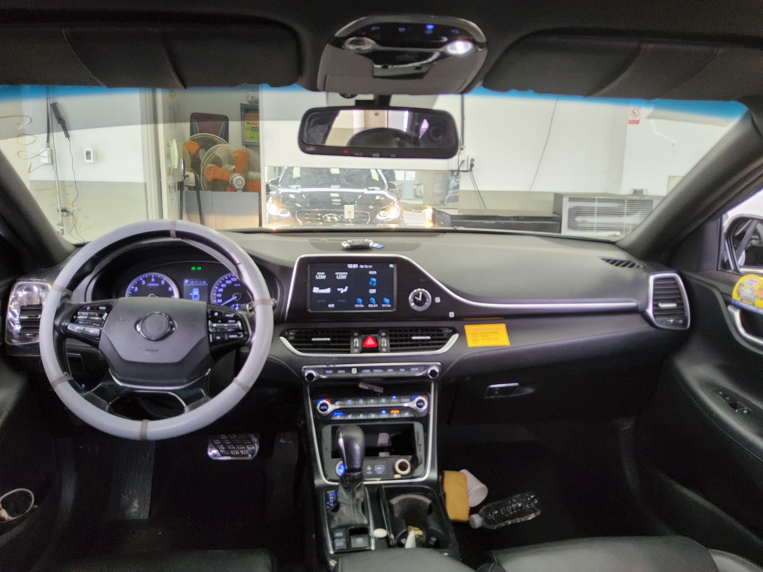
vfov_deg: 54.9
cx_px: 382
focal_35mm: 25
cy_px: 286
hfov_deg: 69.4
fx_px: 551
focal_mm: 3.08
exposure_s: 1/100
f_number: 2
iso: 250
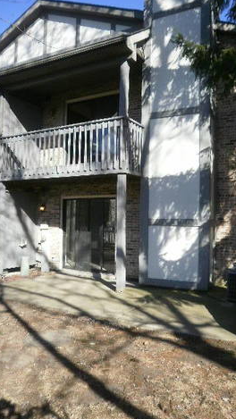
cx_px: 127
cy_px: 211
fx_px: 322
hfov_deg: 40.2
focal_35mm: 29
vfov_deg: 66.1
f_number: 2.6
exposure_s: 1/800
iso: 100
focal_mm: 4.65
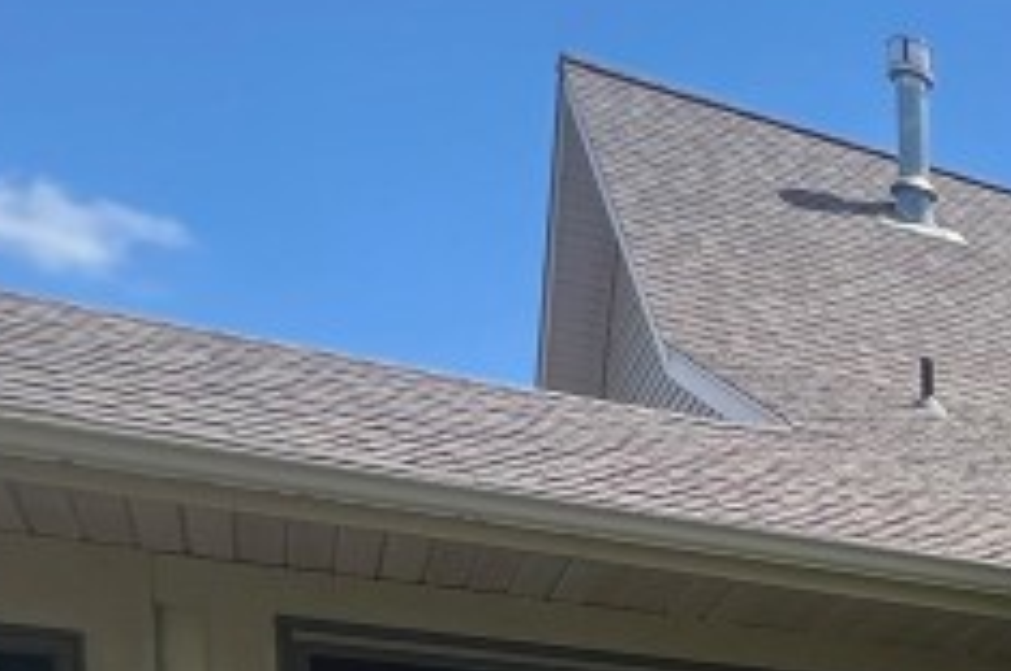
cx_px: 1794
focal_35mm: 59
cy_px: 1110
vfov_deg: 19.0
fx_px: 1655
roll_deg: +1.4
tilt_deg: -0.2
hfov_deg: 22.0
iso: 32
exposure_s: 1/570
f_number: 1.8
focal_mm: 1.57
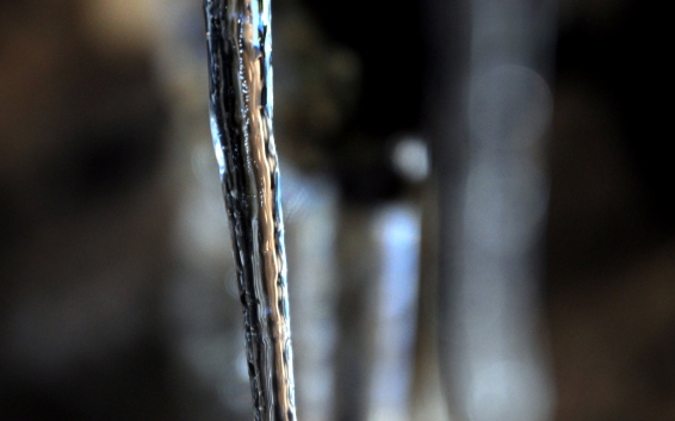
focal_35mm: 400
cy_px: 236
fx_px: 7349
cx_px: 278
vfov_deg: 3.3
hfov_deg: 5.3
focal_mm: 185
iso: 400
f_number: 6.3
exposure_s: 1/200
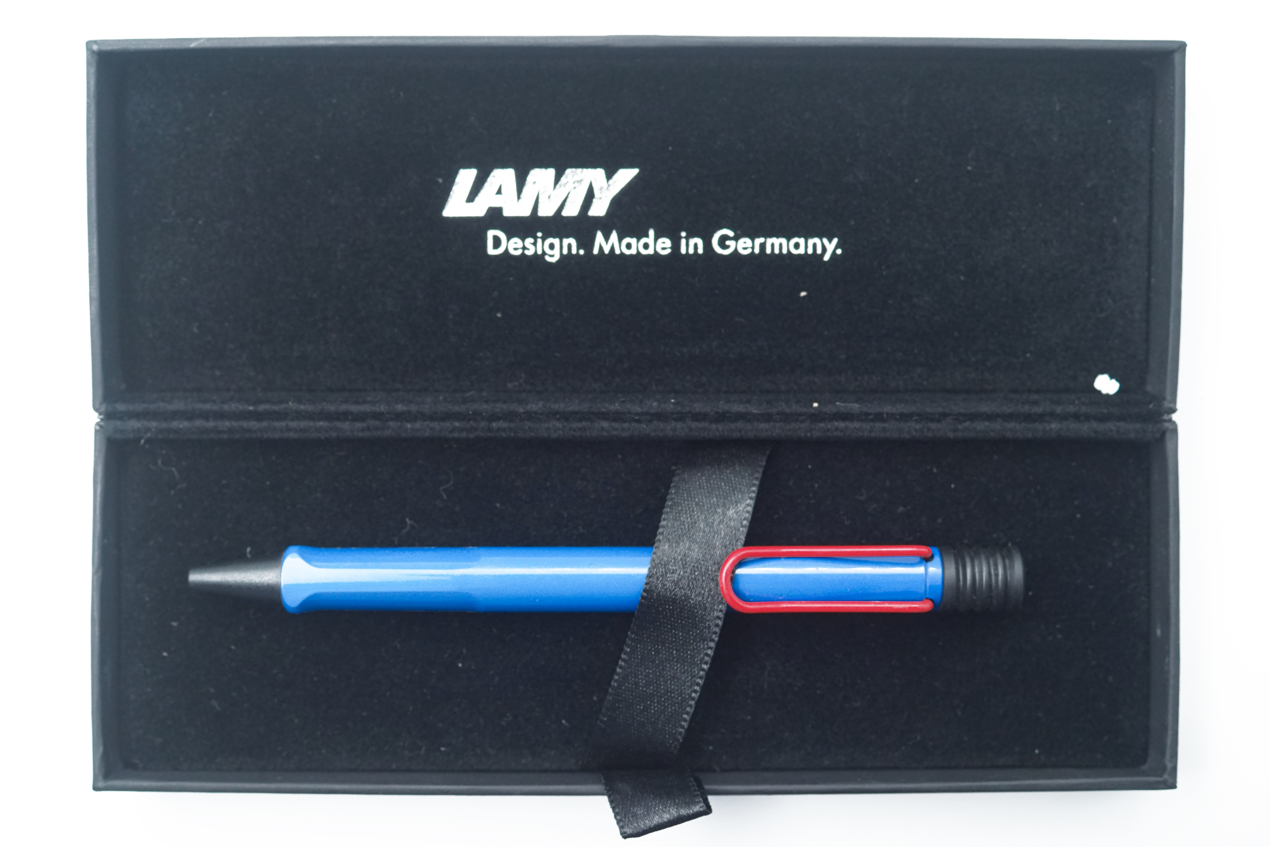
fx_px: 1587
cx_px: 635
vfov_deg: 29.9
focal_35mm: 45
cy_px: 424
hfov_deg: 43.6
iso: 800
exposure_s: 1/125
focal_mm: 30
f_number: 5
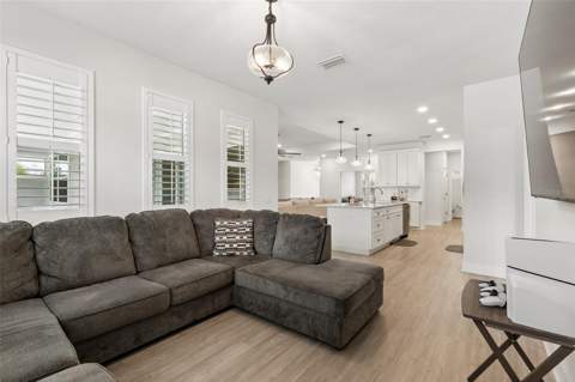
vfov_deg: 77.2
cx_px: 288
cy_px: 191
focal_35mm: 15
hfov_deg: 100.4
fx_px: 239
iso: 200
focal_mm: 10
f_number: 8
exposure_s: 1/10
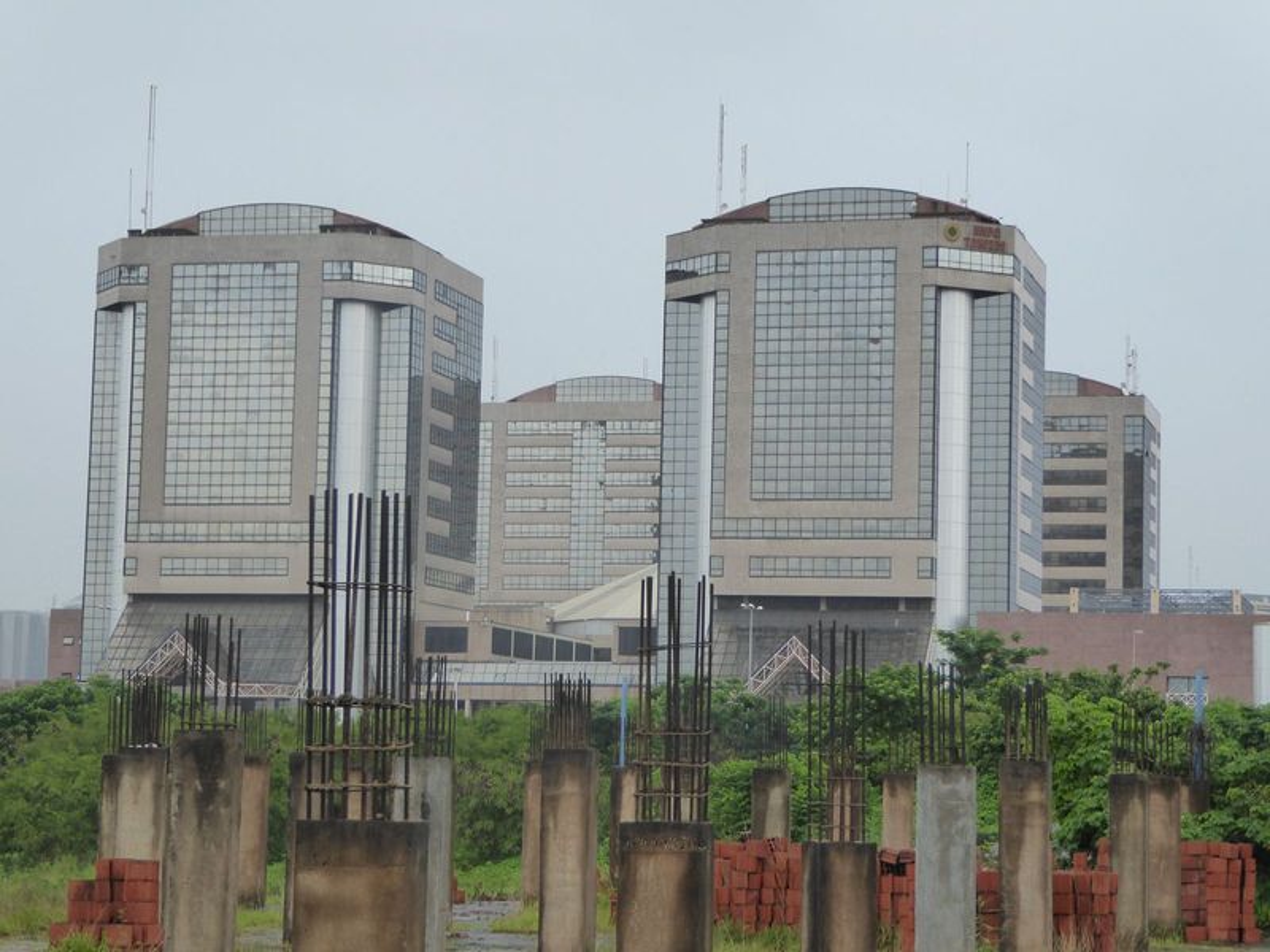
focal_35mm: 85
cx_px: 635
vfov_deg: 17.4
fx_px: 3119
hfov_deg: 23.0
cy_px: 476
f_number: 4.7
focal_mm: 14.1
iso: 160
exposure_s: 1/200
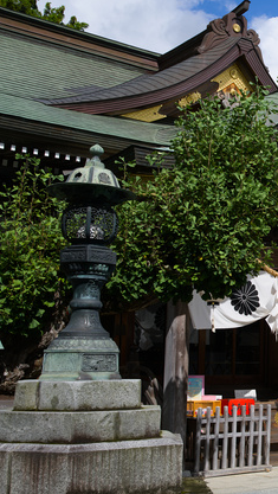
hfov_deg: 18.3
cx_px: 366
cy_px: 246
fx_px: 798
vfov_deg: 34.3
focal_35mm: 61
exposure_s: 1/100
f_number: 8
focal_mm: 38
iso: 64
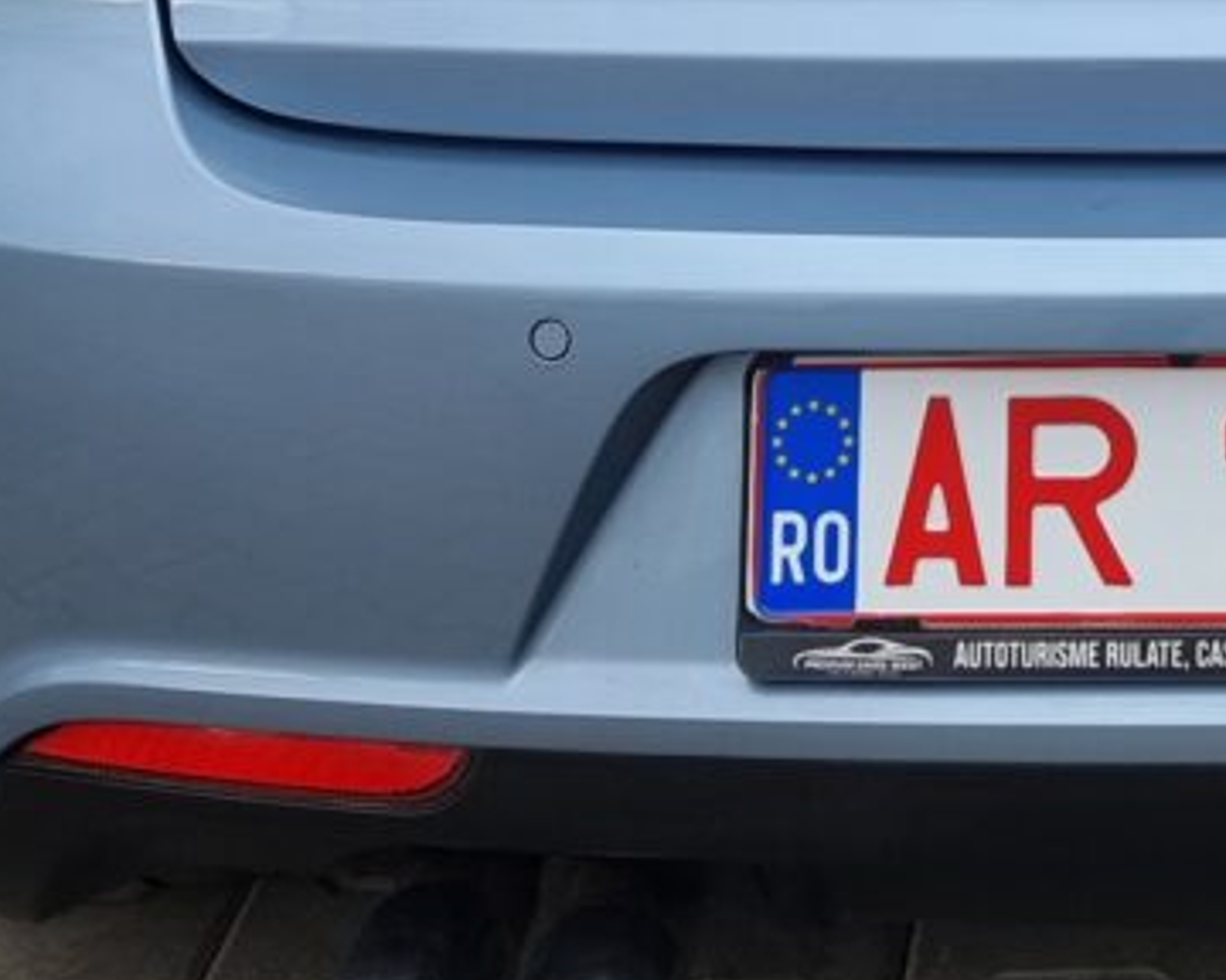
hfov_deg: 17.7
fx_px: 3774
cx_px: 1396
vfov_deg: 13.7
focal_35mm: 104
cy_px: -578
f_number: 1.8
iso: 50
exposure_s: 1/281
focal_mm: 6.7
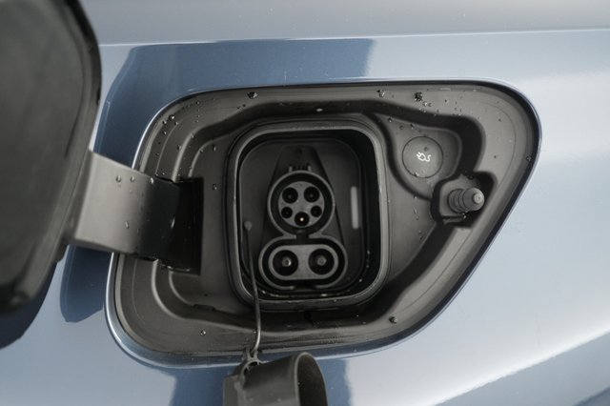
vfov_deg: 46.4
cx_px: 305
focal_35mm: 28
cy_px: 203
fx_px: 474
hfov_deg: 65.5
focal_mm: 28
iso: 4000
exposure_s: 1/60
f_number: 2.8
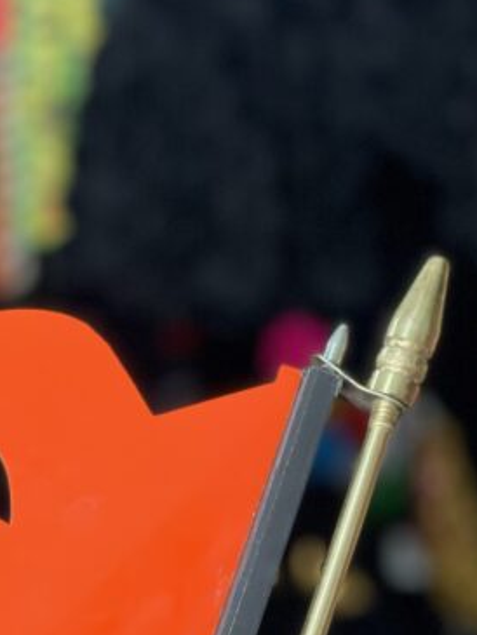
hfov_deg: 12.9
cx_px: 73
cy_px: 541
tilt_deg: -3.3
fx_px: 2093
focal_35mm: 114
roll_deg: -0.9
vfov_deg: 17.1
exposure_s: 1/100
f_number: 2
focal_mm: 6
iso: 160
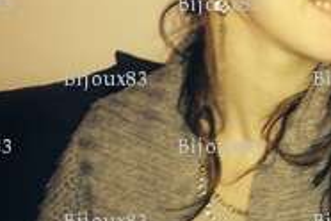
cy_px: 20
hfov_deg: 20.4
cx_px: 345
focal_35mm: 96
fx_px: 883
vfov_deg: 14.1
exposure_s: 1/16
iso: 125
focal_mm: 4.28
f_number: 2.4
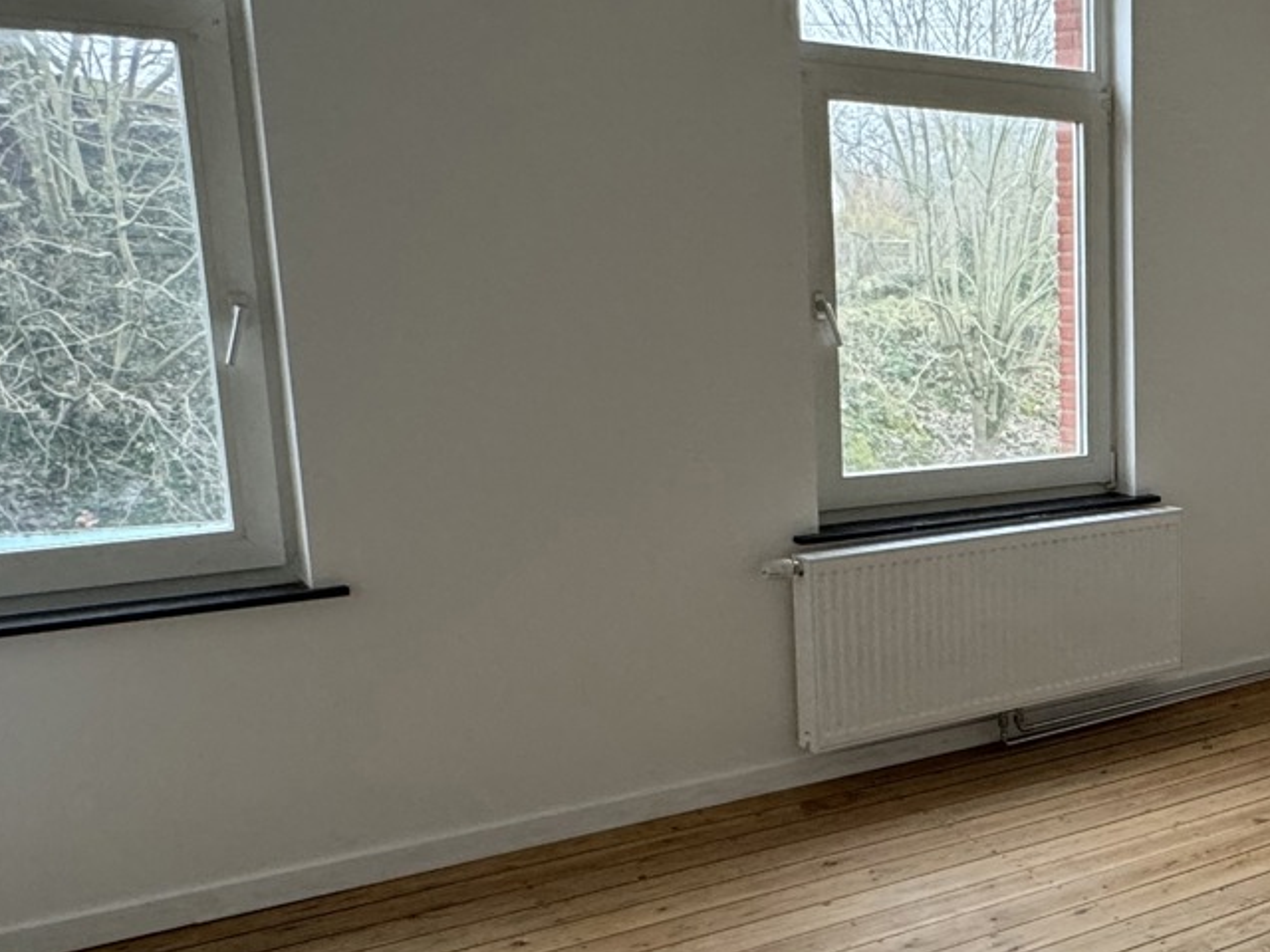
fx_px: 1541
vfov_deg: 34.3
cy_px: 536
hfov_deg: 39.7
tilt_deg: -10.7
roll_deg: -0.1
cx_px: 1256
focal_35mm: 42
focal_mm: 2.22
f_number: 2.2
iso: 320
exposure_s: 1/100
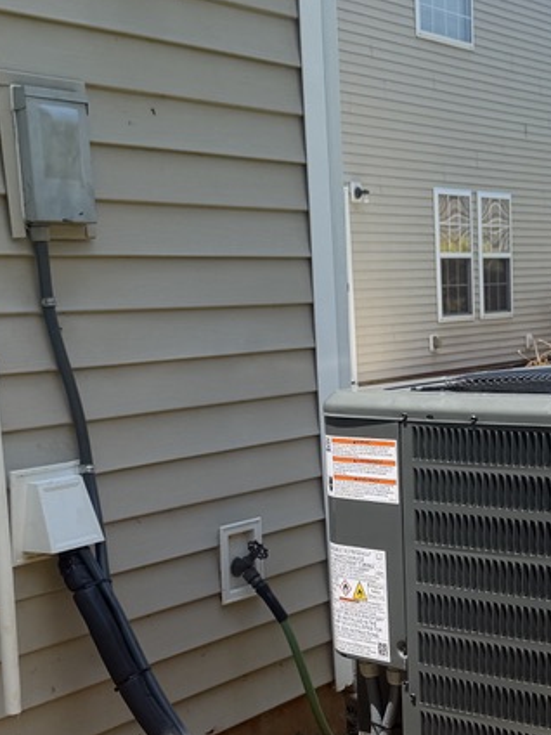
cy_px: 518
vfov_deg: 32.8
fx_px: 1231
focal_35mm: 58
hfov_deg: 24.9
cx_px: 423
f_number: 1.78
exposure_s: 1/2611
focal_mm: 6.76
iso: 80
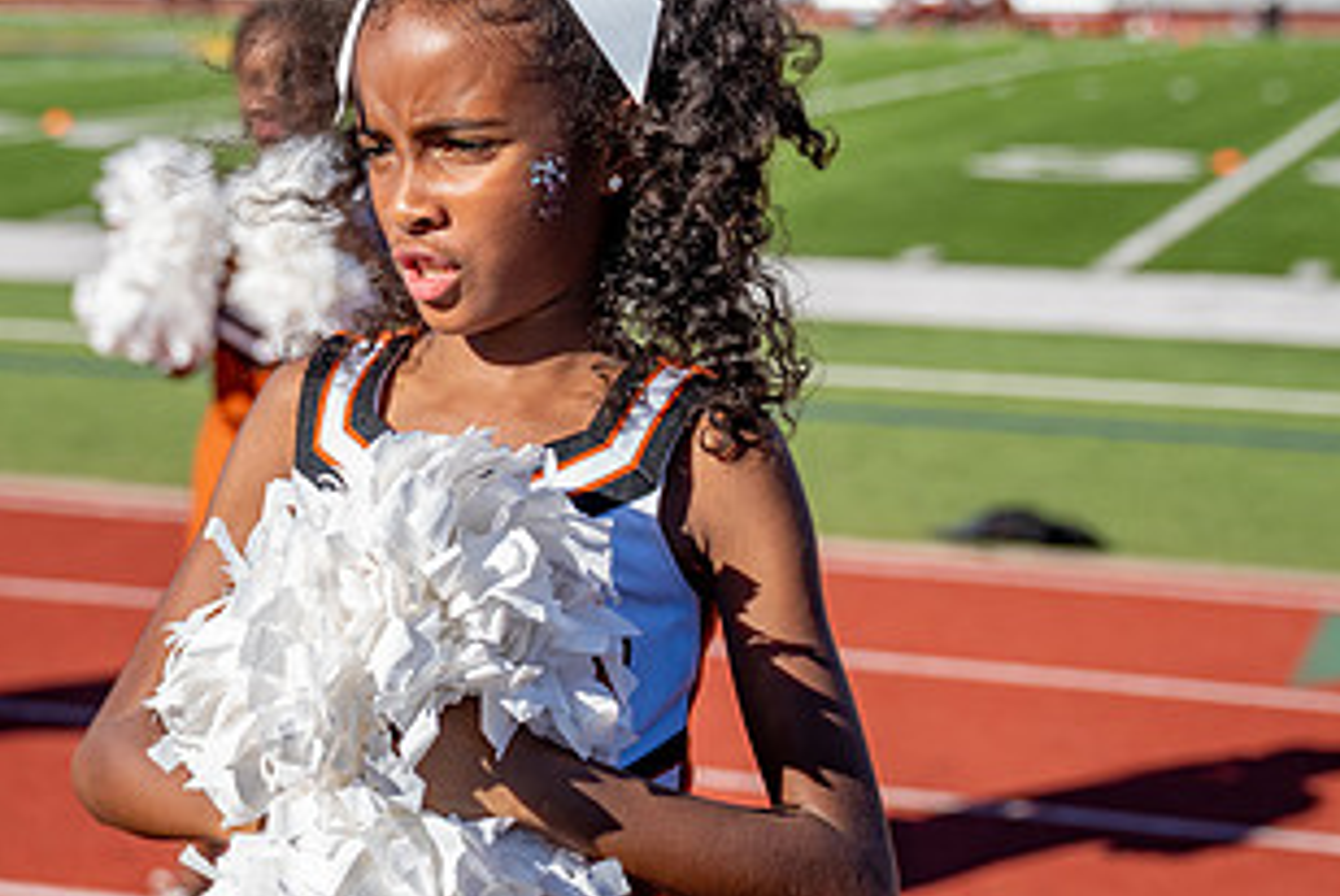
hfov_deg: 24.1
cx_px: 467
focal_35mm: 84
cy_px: 305
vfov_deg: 16.3
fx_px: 3130
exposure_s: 1/3200
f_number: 2.8
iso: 250
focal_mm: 39.3
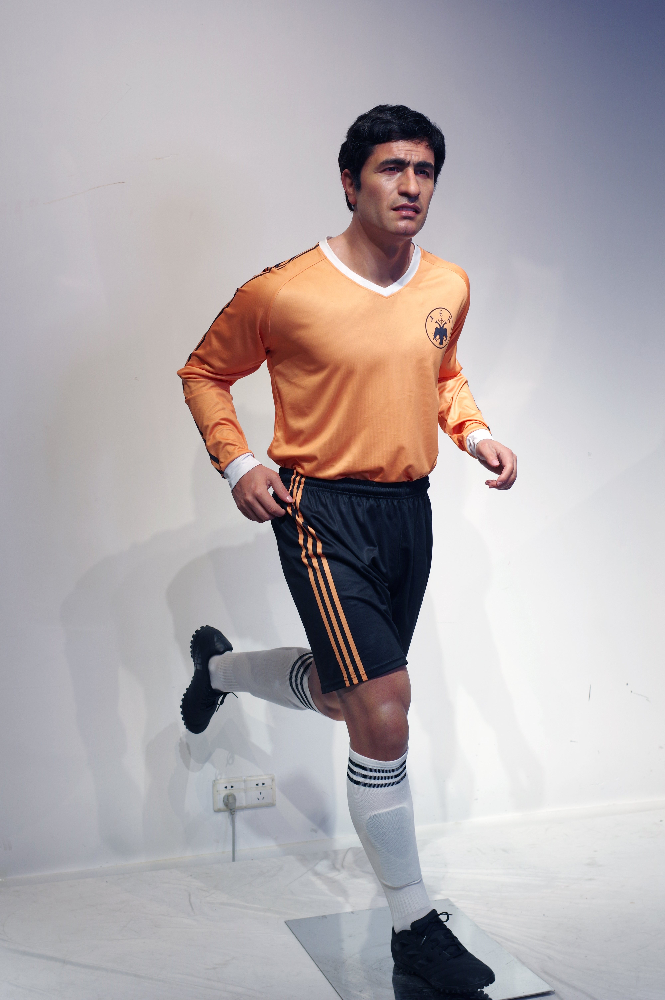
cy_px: 500
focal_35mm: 52
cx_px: 332
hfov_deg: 25.9
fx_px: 1443
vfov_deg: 38.2
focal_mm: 35
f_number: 5
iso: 320
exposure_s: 1/80
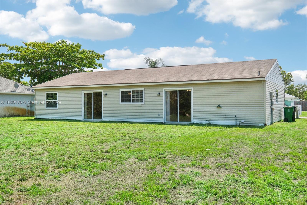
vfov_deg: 42.3
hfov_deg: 60.3
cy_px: 102
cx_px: 154
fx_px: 264
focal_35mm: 31
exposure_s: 1/2200
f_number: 9
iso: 1250
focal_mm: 20.9
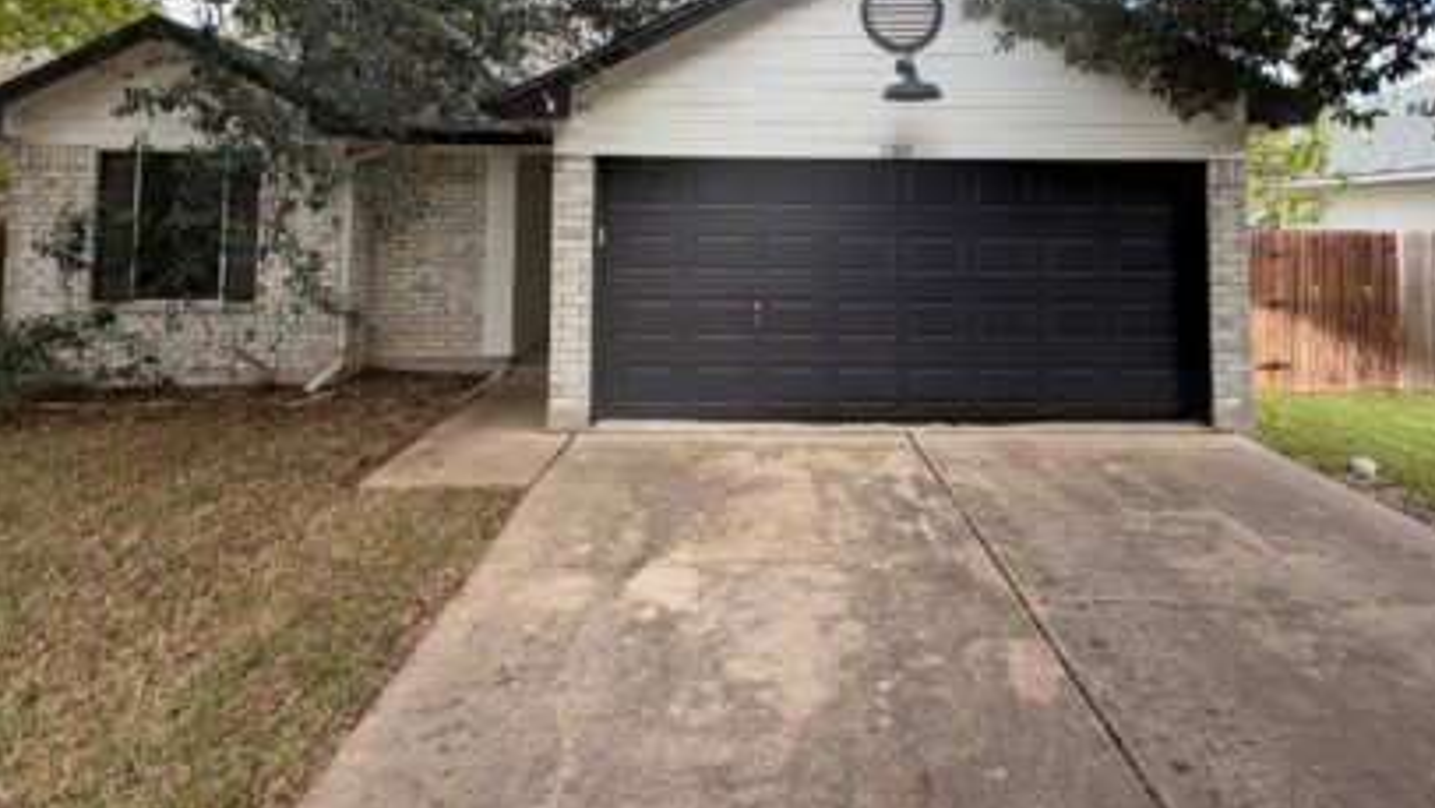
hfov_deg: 86.5
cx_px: 763
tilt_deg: +4.2
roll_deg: -0.3
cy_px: 173
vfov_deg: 52.6
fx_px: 761
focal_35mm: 20
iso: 40
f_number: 2.2
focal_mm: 2.22
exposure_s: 1/228
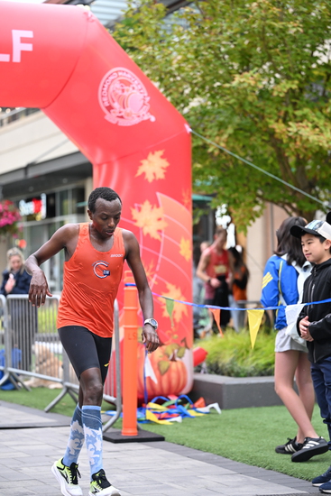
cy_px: 248
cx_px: 166
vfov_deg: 22.9
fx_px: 1227
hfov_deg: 15.4
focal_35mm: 89
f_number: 2.8
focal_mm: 89
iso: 1600
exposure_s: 1/640
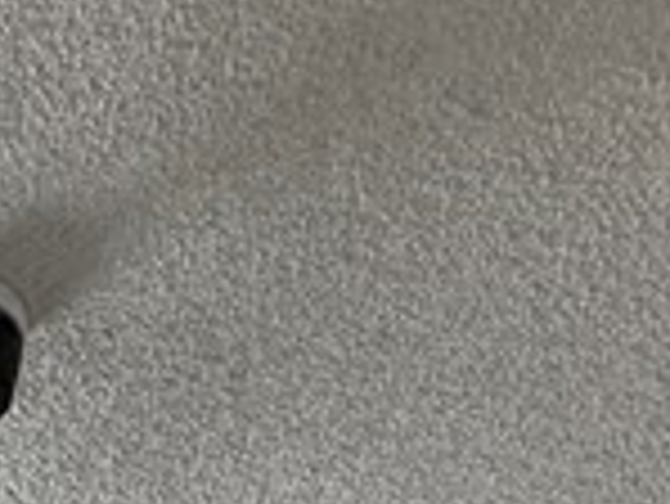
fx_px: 1860
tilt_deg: -8.1
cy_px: 1656
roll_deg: +1.5
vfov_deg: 9.9
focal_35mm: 96
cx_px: -9
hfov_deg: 19.8
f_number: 2.2
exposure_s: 1/121
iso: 200
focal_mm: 2.22
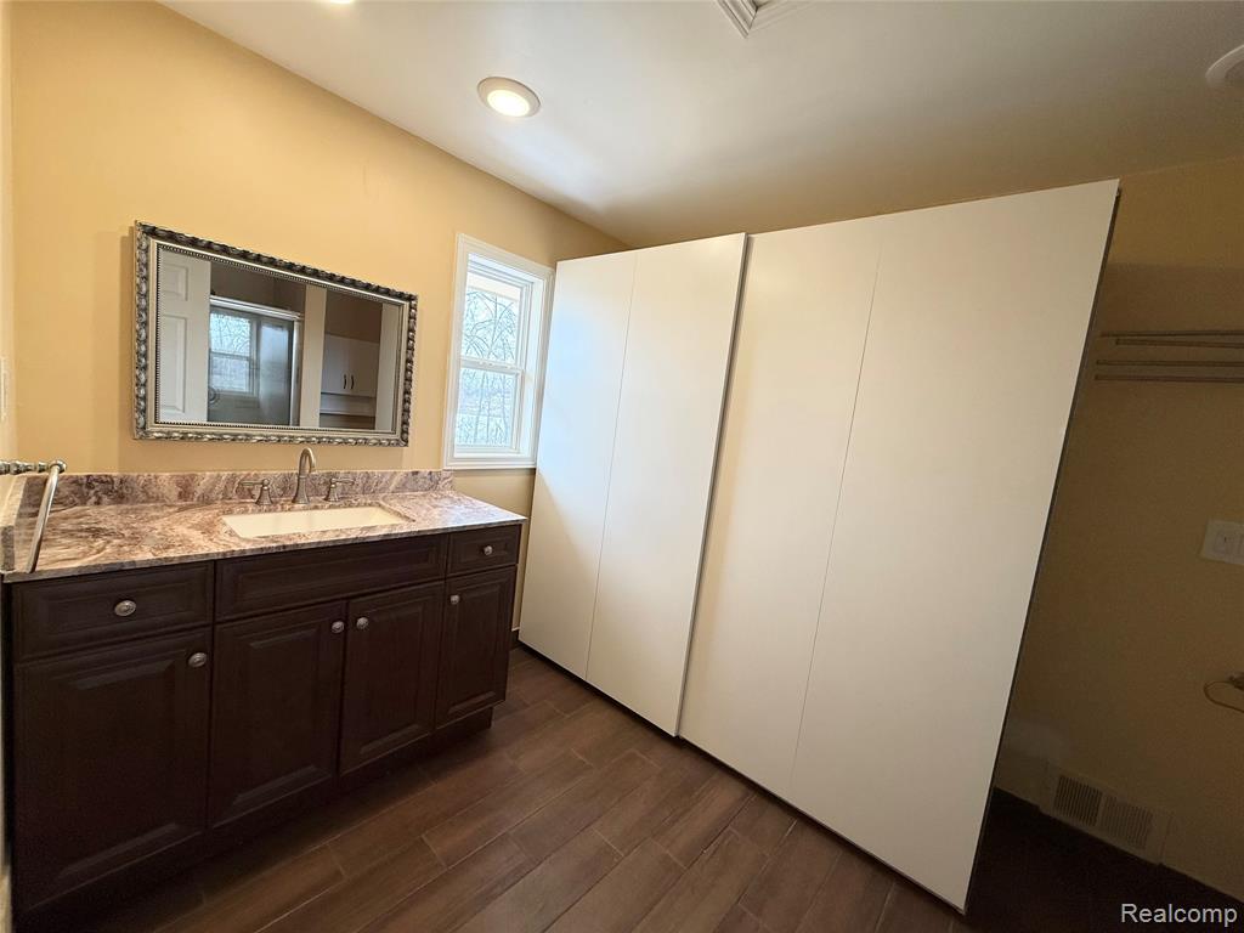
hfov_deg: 102.1
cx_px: 622
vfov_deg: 85.7
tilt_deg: -5.7
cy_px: 466
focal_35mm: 14
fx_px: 503
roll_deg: -6.3
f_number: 2.2
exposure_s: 1/120
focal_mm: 2.22
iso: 80
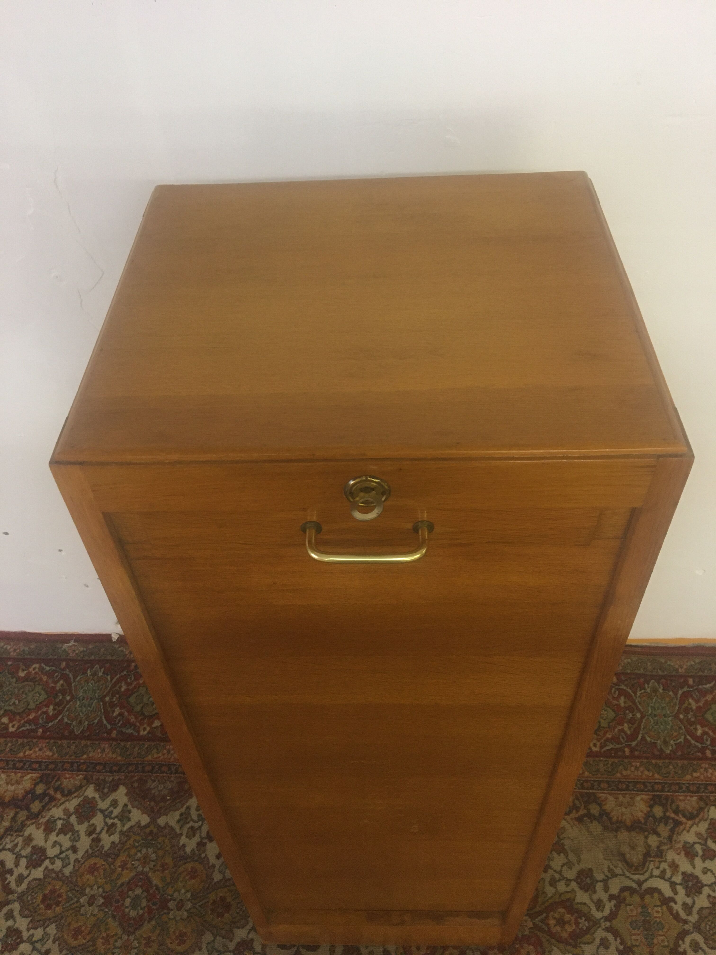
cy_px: 478
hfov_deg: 48.2
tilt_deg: -46.4
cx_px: 358
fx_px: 800
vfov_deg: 61.7
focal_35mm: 29
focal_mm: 4.15
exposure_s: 1/33
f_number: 2.2
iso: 160
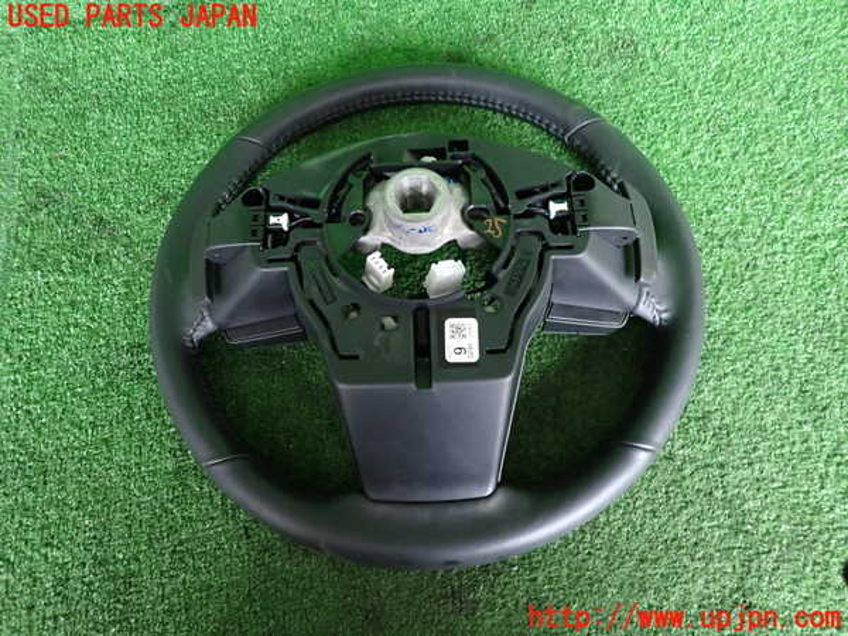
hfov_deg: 69.4
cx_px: 424
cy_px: 318
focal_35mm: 25
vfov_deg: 54.9
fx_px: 612
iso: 400
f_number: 2
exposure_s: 1/30
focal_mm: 4.5
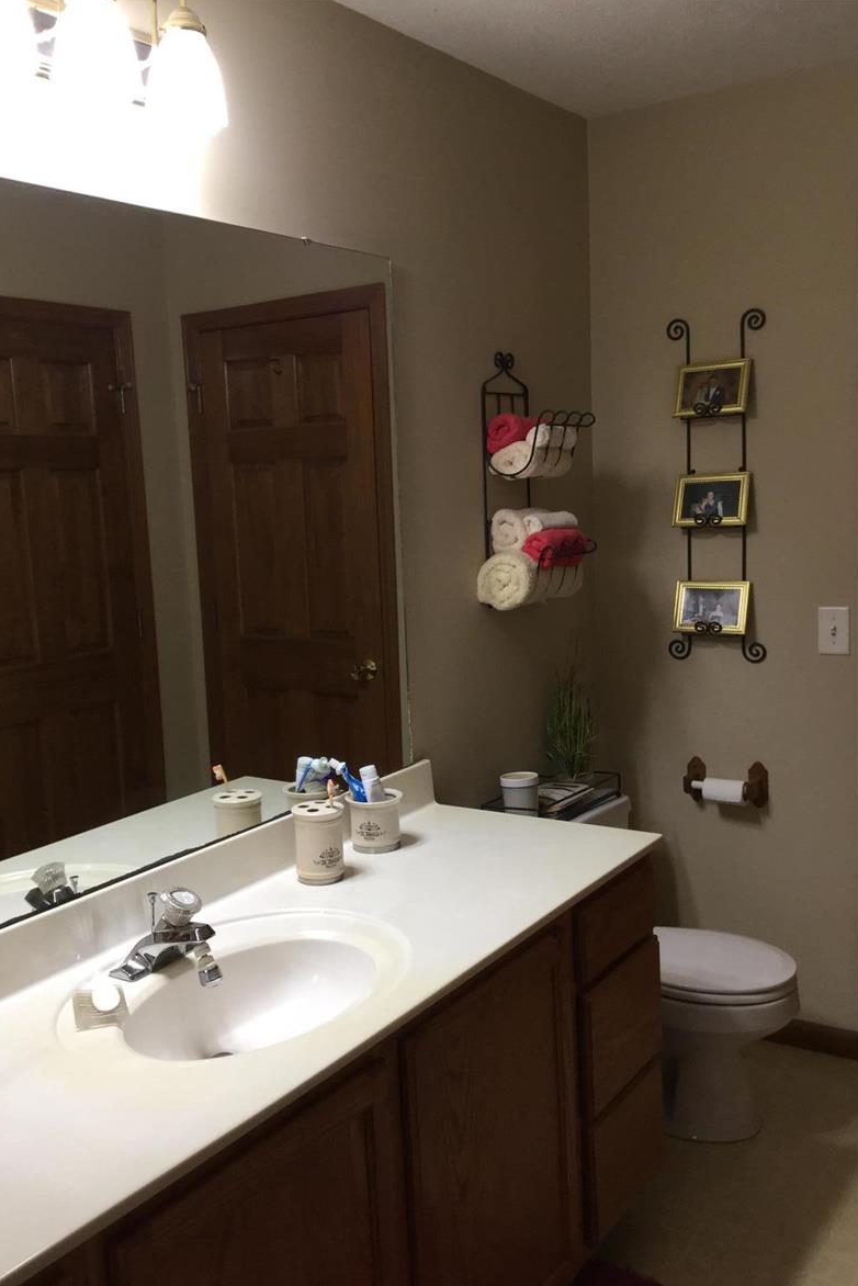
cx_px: 383
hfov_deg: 39.9
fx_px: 1179
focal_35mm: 33
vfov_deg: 57.2
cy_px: 655
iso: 80
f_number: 2.4
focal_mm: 3.3
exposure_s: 1/30
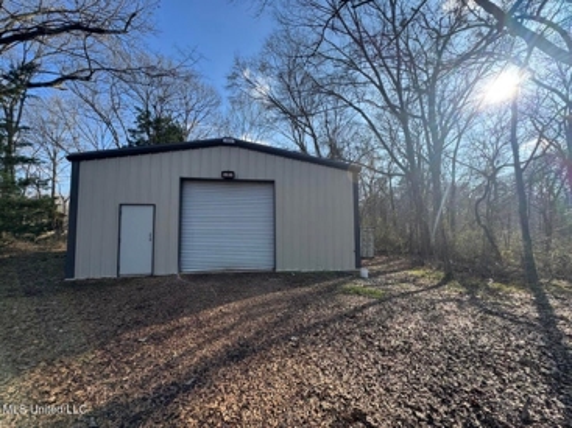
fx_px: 231
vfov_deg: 85.6
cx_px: 286
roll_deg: -0.2
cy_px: 214
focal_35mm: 14
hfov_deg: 102.1
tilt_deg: +2.8
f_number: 2.2
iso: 50
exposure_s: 1/669
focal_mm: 2.22
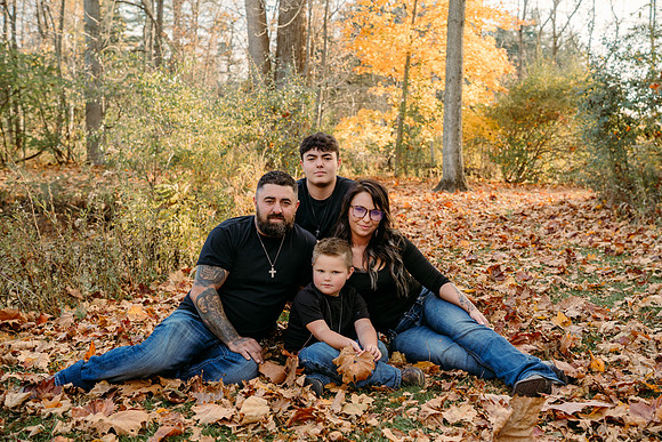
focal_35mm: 39
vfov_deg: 33.8
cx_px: 373
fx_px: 726
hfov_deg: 48.9
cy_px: 193
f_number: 3.5
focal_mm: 35
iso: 400
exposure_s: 1/320
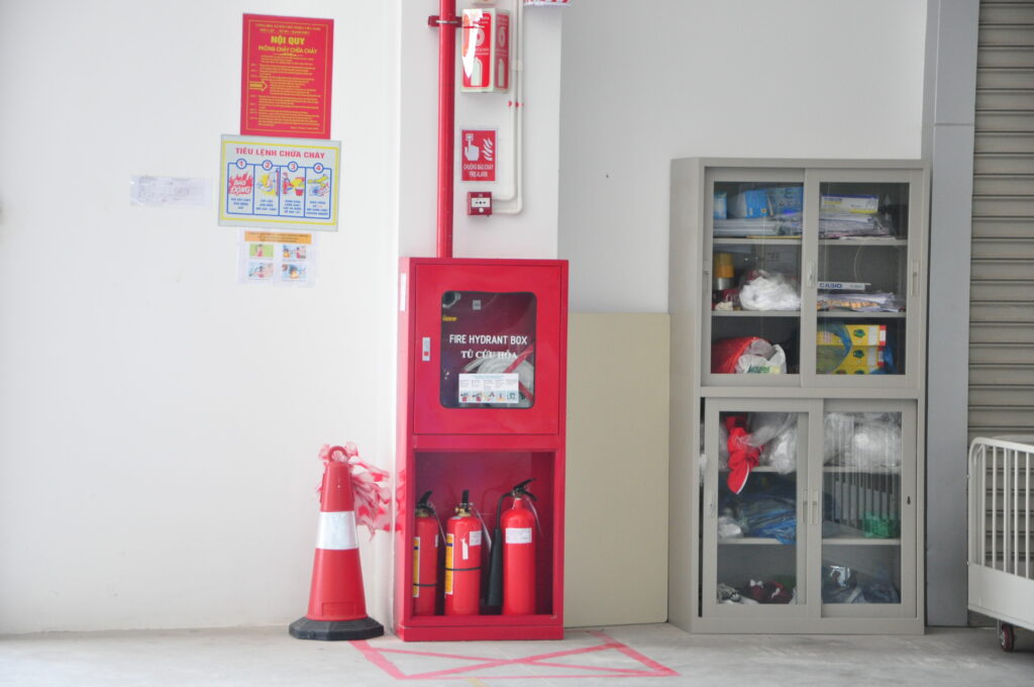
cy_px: 344
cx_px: 517
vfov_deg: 12.1
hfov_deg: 18.2
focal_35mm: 112
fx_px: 3227
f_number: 5.3
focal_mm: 75
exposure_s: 1/40
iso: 800
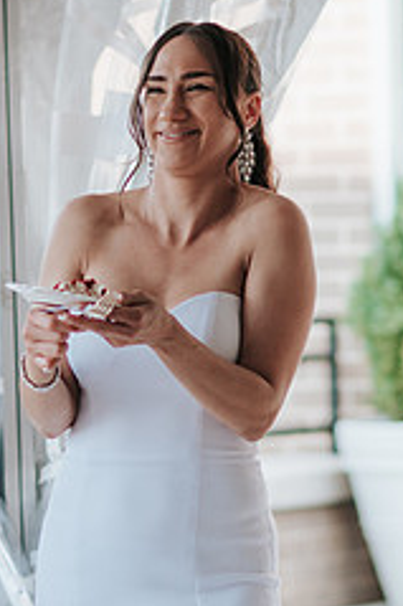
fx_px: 5414
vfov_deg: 6.4
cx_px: -63
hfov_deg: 4.3
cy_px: 290
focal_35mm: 322
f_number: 2.5
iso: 100
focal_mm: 85
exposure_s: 1/500
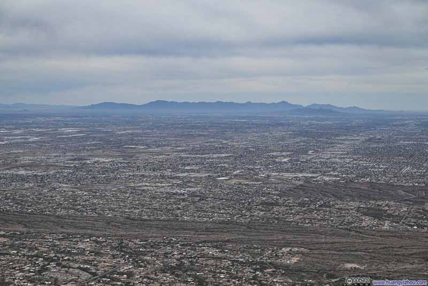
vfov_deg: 21.9
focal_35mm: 62
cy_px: 143
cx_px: 214
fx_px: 737
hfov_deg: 32.4
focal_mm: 62
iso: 100
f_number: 6.3
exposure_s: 1/1000
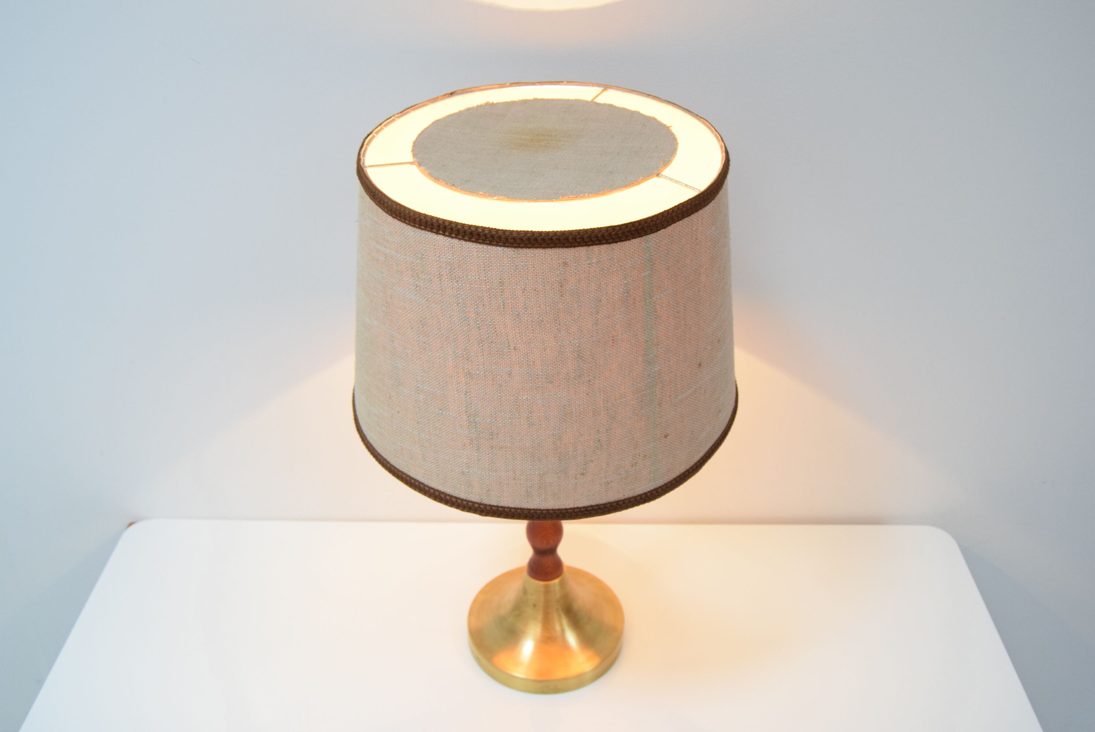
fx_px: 1004
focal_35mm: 33
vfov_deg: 40.0
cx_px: 548
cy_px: 366
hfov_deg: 57.2
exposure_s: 1/100
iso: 1600
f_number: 5
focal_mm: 22
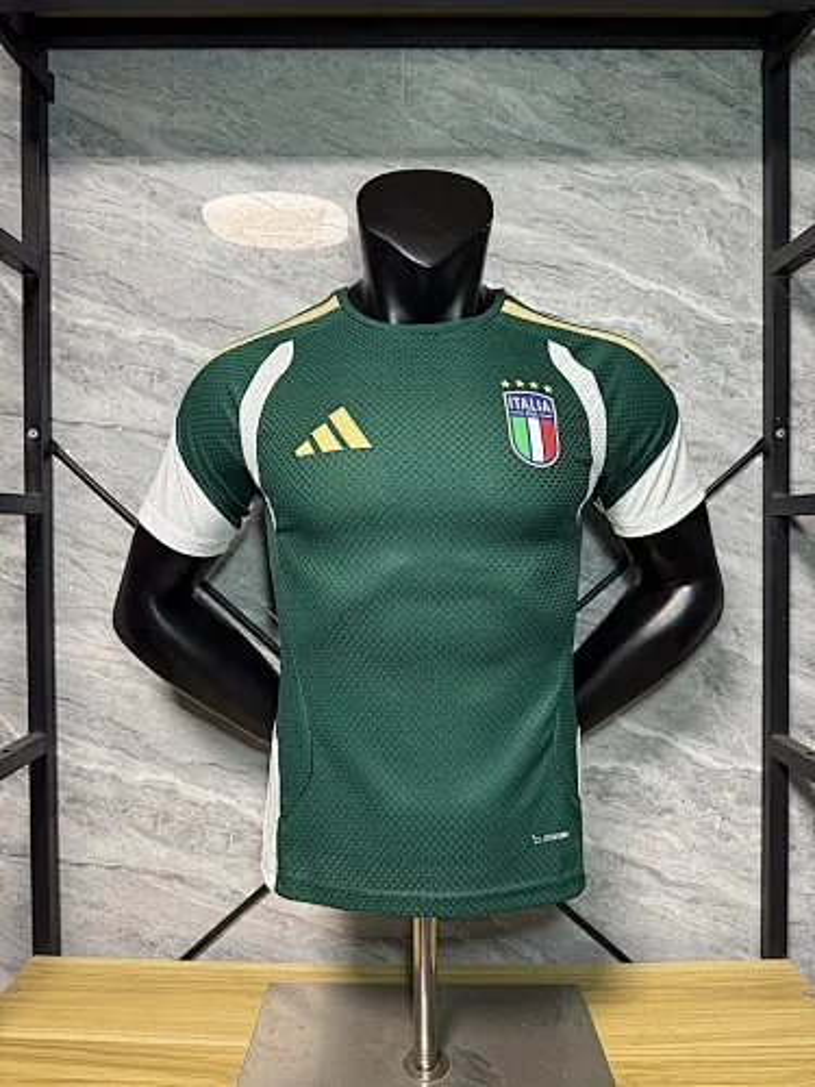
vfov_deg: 71.6
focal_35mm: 24
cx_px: 408
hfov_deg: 56.8
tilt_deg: -1.0
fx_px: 753
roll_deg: -0.2
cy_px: 544
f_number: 1.78
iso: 200
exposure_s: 1/50
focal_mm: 6.76
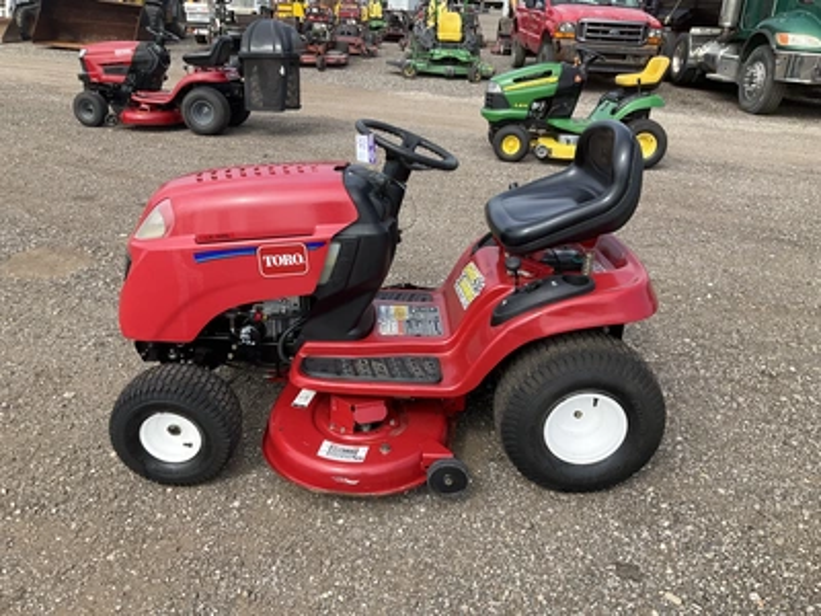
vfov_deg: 48.2
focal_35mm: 29
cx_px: 410
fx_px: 688
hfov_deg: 61.7
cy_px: 308
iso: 25
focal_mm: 3
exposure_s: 1/929
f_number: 1.8
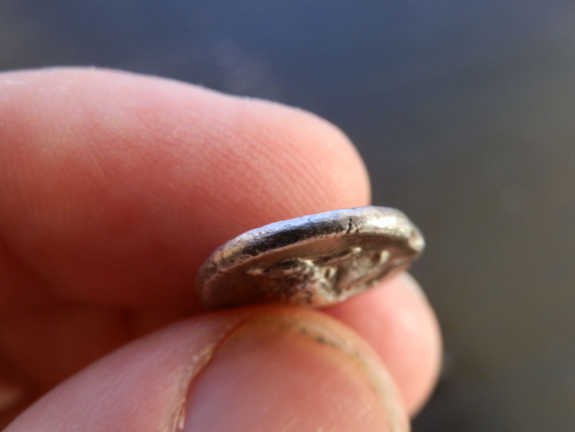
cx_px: 288
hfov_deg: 54.0
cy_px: 216
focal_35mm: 34
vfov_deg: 41.8
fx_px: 565
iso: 200
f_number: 3.5
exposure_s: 1/10
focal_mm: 6.17
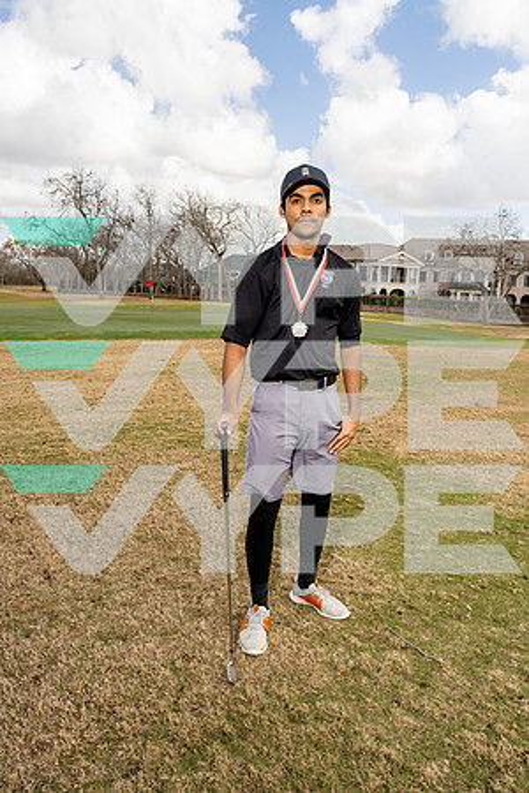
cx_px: 264
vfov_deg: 69.4
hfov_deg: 49.6
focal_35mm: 26
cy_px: 396
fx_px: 573
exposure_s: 1/250
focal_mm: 26
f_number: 8
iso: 100
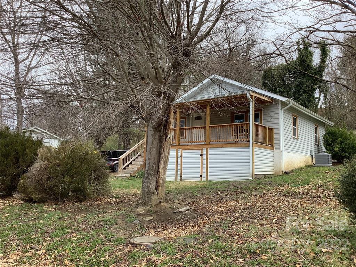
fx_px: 319
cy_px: 134
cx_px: 178
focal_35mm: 31
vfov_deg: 45.4
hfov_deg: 58.4
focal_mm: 3.3
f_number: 2.4
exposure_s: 1/171
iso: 25
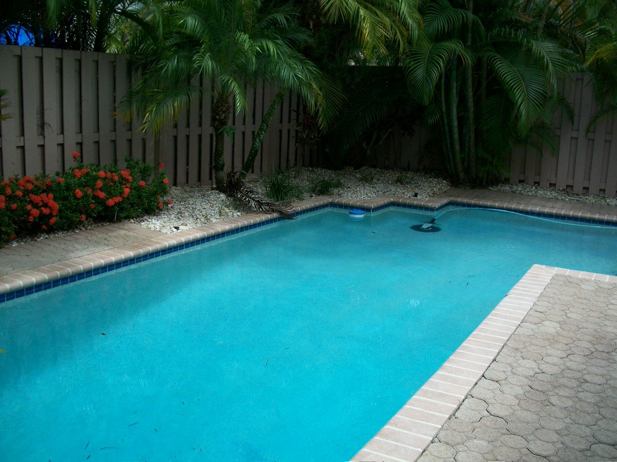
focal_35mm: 35
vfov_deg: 40.7
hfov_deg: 52.6
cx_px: 308
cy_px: 231
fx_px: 624
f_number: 3.1
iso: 80
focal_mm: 6.3
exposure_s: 1/320
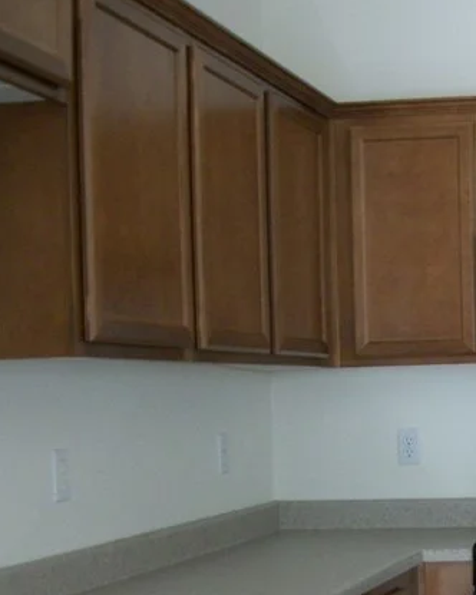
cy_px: 503
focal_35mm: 77
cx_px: 591
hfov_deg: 18.7
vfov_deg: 24.2
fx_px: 1356
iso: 160
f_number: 2.9
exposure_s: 1/30
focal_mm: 5.7
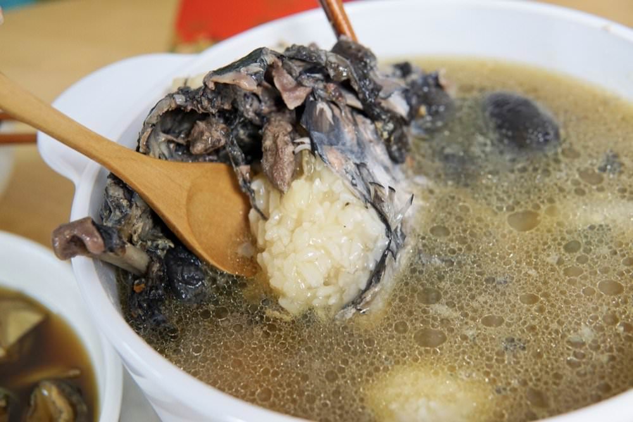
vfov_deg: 29.8
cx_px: 316
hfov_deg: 43.6
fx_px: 791
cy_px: 211
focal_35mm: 45
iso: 640
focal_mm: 30
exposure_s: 1/60
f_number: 4
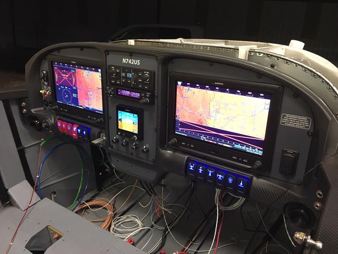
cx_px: 169
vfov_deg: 48.2
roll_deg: -3.8
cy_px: 127
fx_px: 283
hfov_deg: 61.7
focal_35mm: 29
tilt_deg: -16.1
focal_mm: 4.15
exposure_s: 1/30
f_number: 2.2
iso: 160
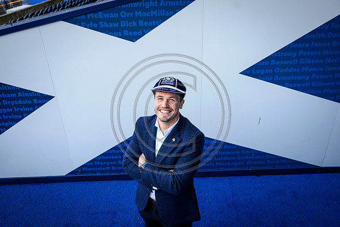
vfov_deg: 44.3
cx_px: 170
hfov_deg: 62.8
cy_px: 114
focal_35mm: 30
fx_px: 279
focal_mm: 29.5
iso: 500
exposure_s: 1/250
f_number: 3.2
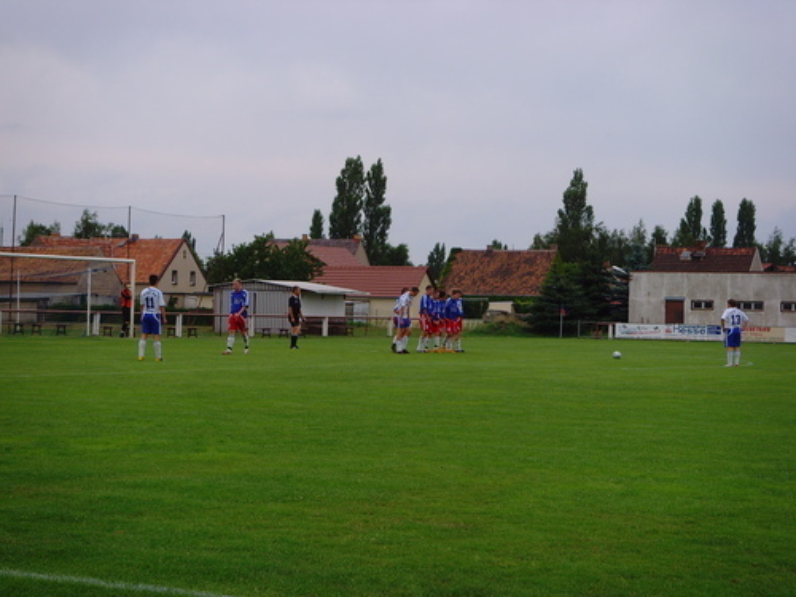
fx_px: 1840
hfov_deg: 24.4
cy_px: 298
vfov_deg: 18.4
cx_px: 398
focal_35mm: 80
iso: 80
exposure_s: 1/250
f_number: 4.2
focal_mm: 13.7
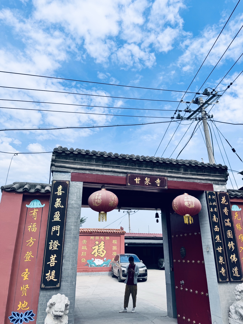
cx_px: 122
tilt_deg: +21.1
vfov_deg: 71.6
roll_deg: +0.5
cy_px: 162
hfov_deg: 56.8
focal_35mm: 24
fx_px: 225
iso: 80
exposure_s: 1/5348
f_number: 1.78
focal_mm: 6.76
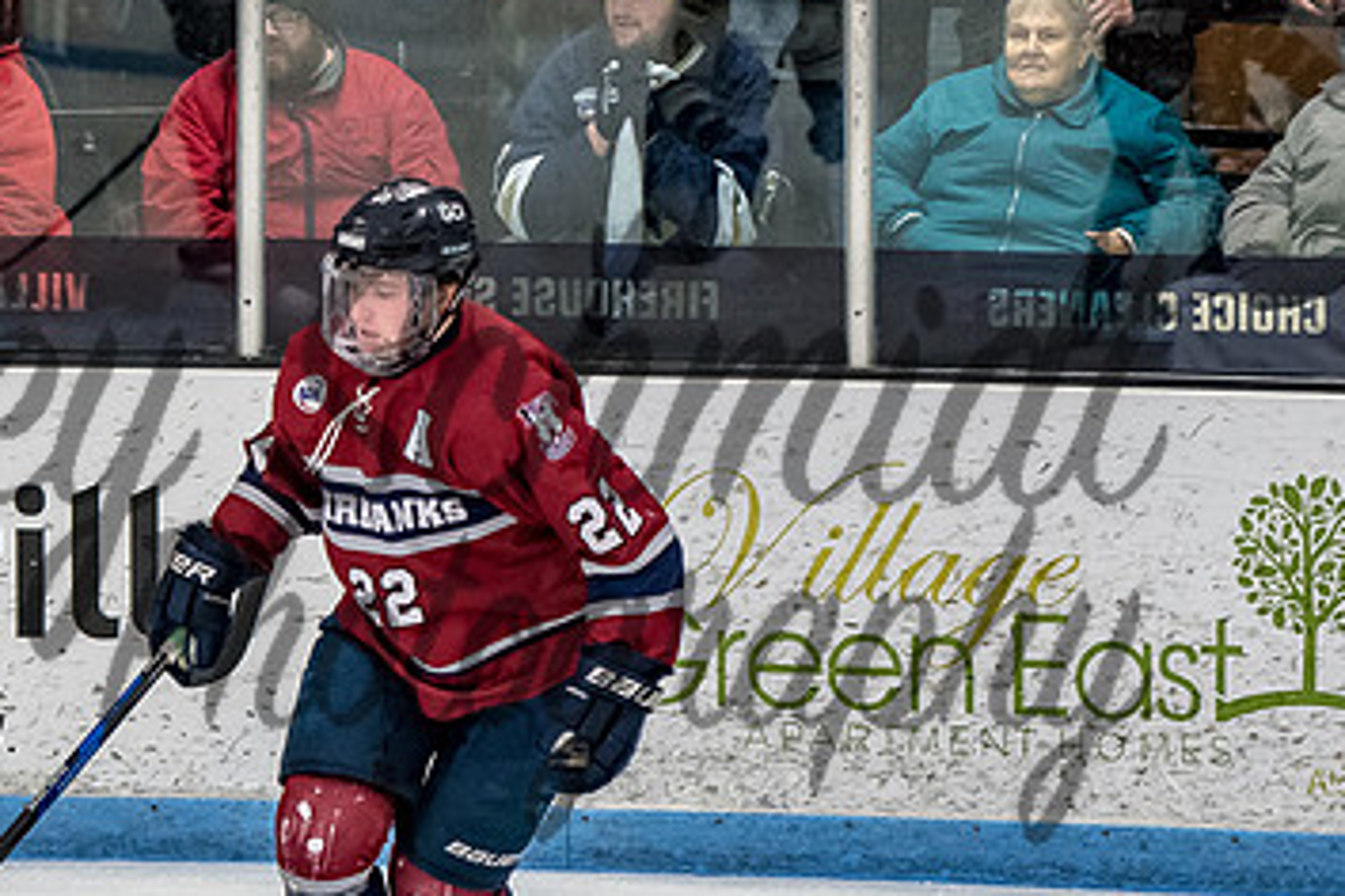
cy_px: 725
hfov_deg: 5.3
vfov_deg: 3.5
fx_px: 14495
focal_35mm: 388
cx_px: 333
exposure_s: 1/800
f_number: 3.2
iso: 1600
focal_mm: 120
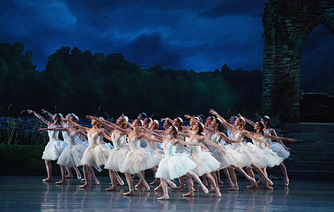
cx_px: 167
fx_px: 1862
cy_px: 111
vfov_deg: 6.5
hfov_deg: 10.3
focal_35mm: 204
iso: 8000
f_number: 5.6
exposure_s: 1/250
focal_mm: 200
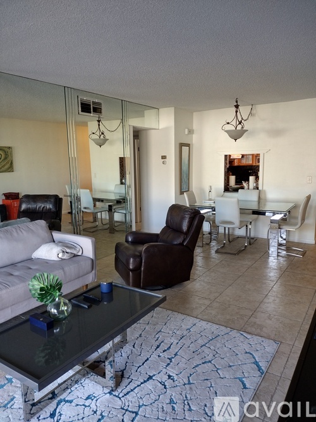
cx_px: 158
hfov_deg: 51.3
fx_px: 329
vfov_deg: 65.3
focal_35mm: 27
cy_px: 211
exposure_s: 1/40
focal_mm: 4.71
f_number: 1.7
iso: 372
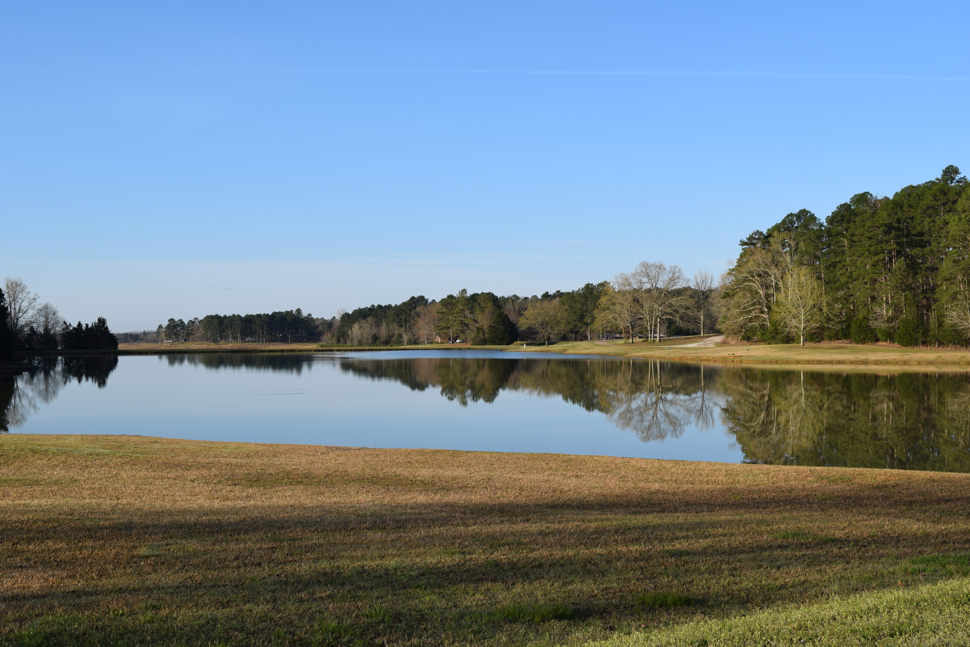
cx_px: 485
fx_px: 1253
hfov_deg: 42.3
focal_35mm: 46
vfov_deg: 28.9
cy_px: 324
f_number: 9
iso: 200
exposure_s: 1/320
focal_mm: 31
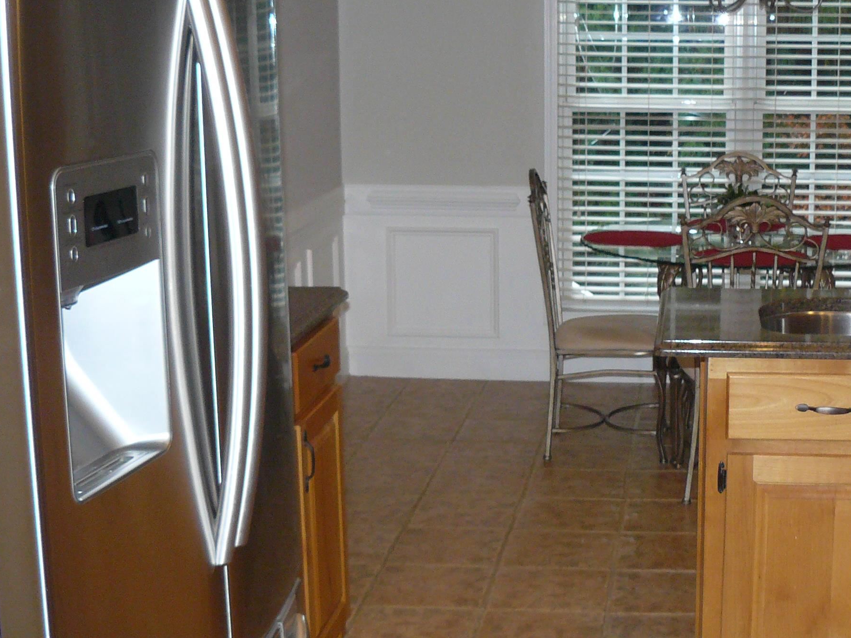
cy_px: 272
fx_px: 1524
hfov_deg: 30.8
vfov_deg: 23.6
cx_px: 605
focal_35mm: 62
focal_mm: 6
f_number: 2.8
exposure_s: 1/50
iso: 160
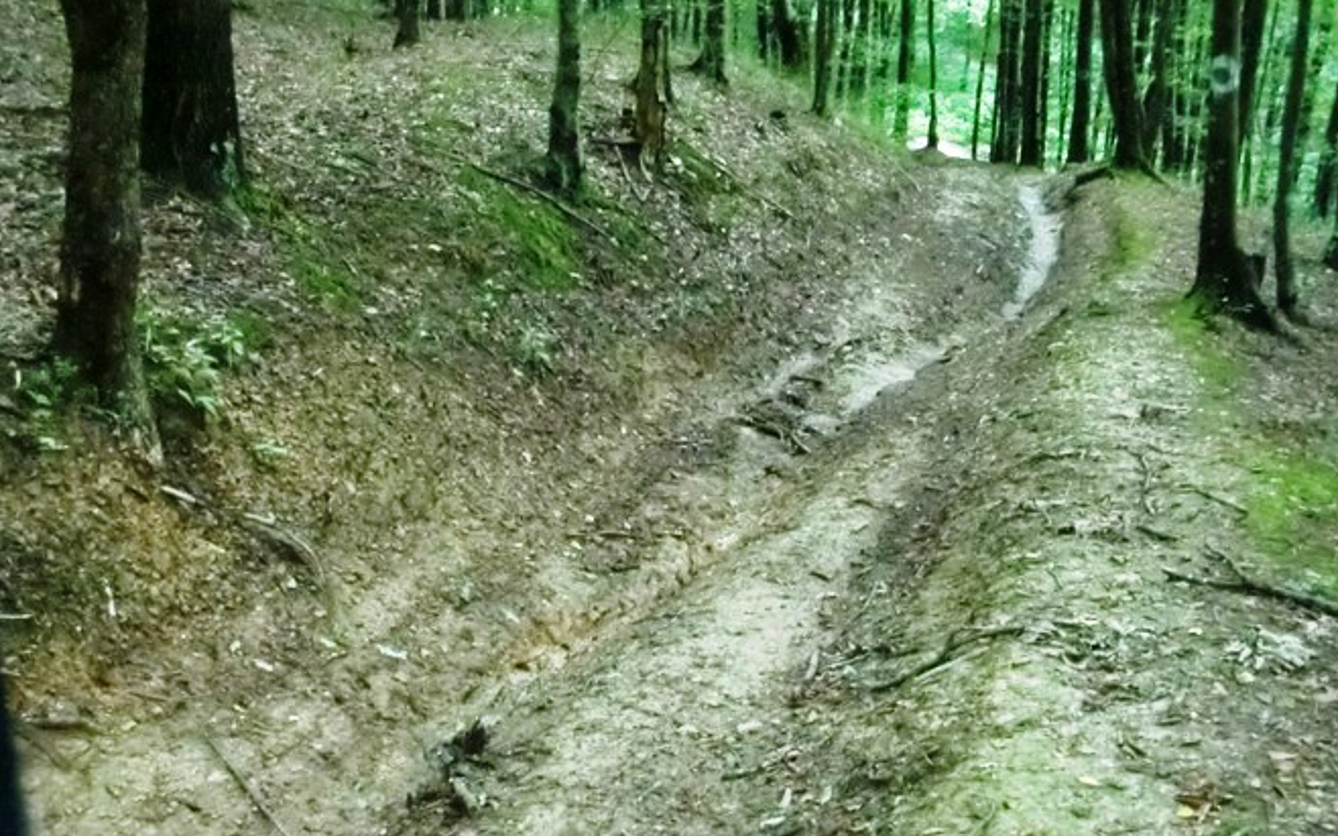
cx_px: 716
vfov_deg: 26.3
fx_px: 1786
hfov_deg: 41.0
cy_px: 486
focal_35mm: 49
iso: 1250
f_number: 3.9
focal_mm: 6.66
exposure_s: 1/60
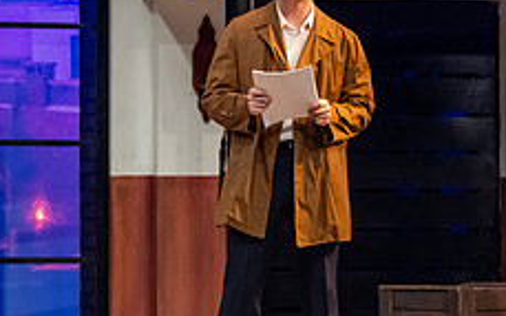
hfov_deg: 8.1
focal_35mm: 258
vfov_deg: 5.1
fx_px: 3557
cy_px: 98
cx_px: 517
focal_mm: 100
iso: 3200
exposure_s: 1/200
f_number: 3.2
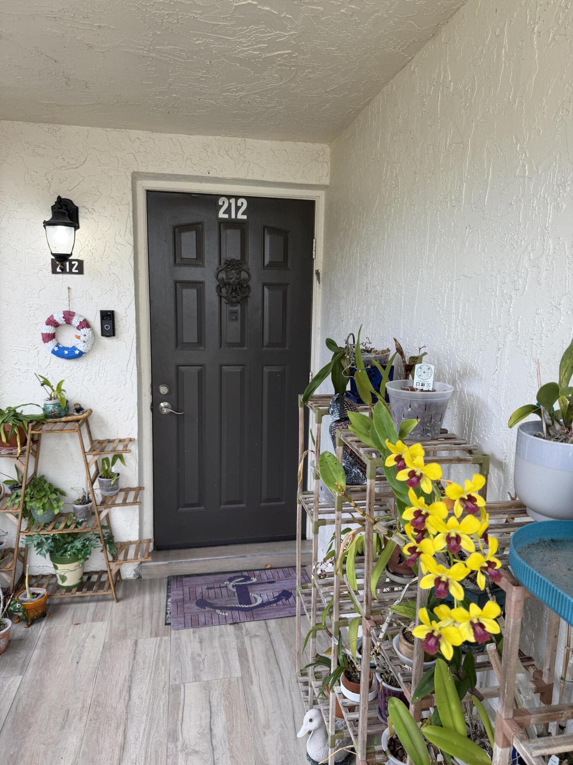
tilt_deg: -10.6
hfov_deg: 56.8
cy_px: 382
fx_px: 530
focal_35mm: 24
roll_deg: -1.9
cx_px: 286
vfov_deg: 71.6
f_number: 1.78
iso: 64
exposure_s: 1/273
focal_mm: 6.76
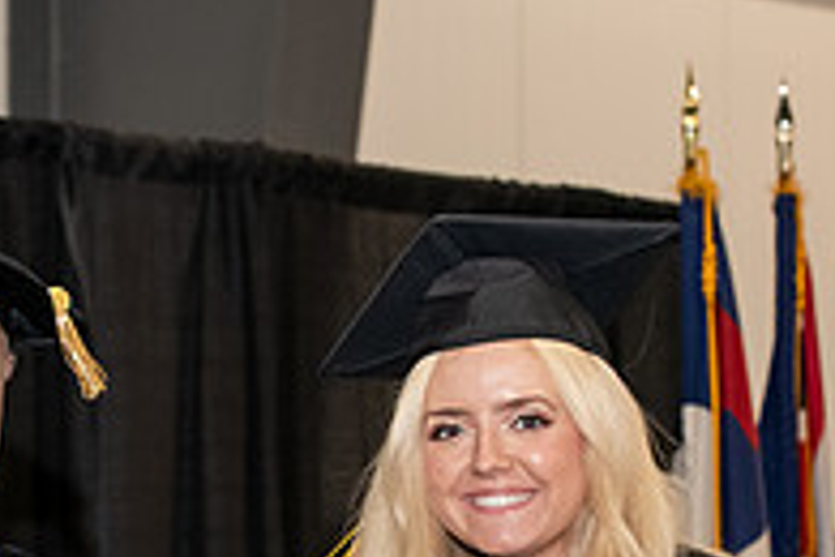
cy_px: 709
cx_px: 128
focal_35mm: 208
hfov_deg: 9.9
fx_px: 4824
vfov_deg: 6.6
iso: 2000
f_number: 5.6
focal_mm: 70
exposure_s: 1/200
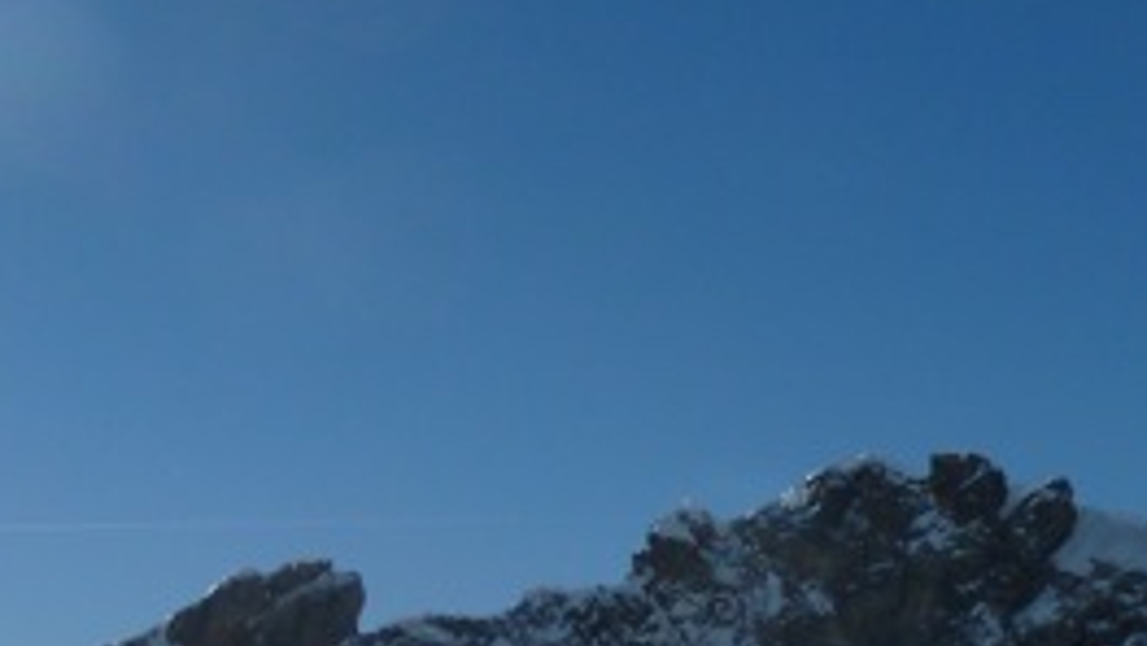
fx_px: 2646
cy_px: 958
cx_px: -275
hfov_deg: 22.3
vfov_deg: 13.2
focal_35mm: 87
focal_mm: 5
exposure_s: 1/1000
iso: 80
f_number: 6.3
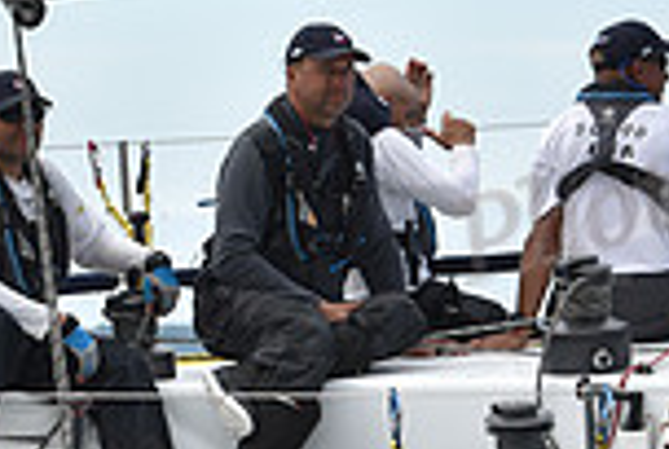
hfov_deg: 5.5
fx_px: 6945
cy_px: 460
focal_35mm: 373
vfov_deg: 3.7
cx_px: 233
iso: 250
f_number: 5.6
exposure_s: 1/800
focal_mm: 98
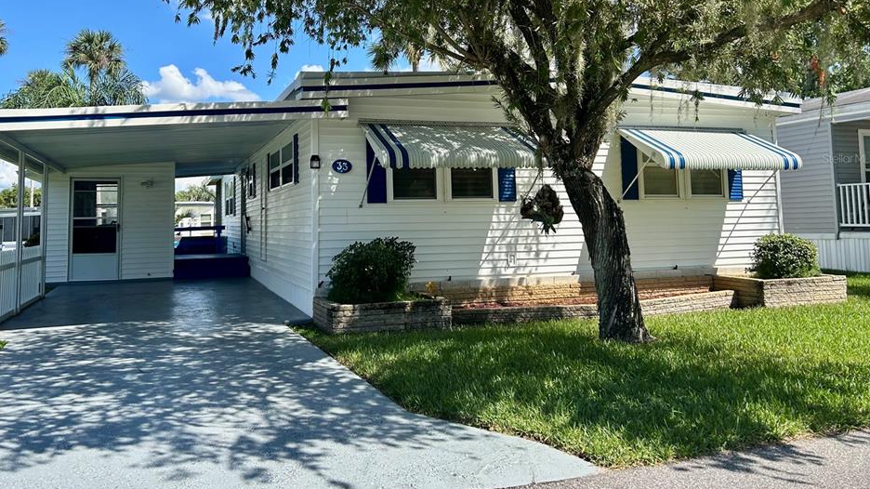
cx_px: 402
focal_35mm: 31
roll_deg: +3.4
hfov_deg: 62.6
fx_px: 715
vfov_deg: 37.3
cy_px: 158
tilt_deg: +3.8
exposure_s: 1/2404
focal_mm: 5.7
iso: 50
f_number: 1.5
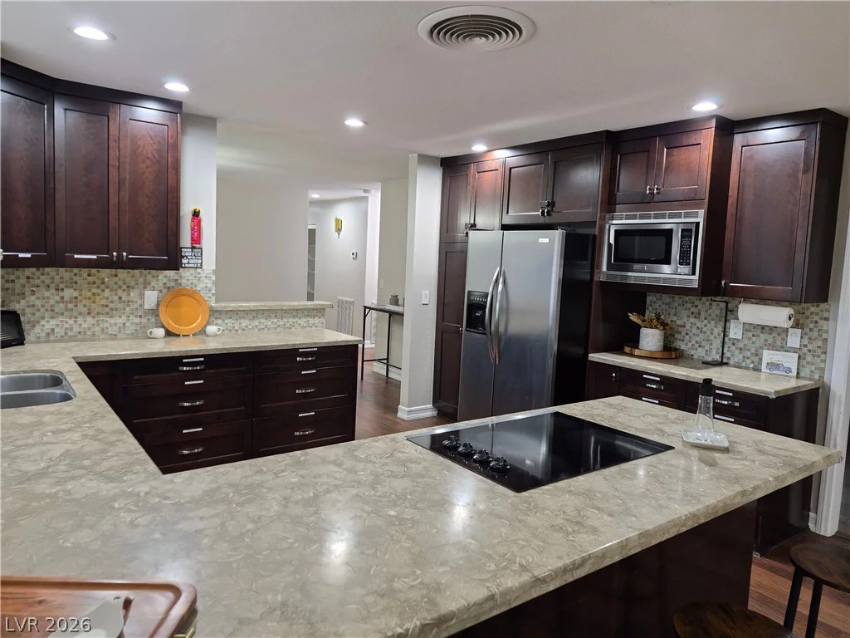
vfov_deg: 58.9
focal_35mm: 23
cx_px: 425
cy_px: 319
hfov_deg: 73.9
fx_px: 565
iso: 400
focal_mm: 5.4
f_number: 1.8
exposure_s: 1/120
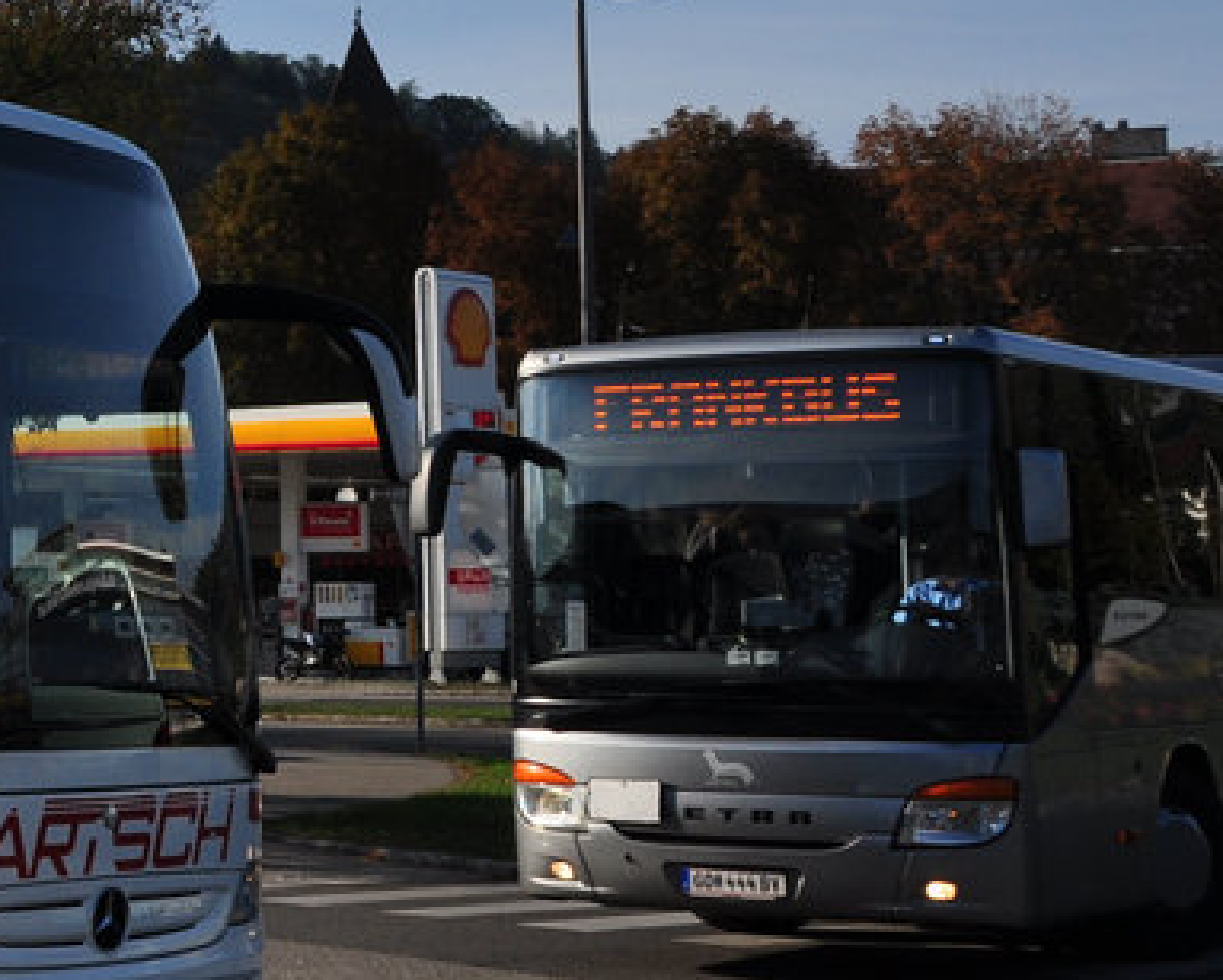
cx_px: -453
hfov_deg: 18.9
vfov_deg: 16.5
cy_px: 161
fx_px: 3350
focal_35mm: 92
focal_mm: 21
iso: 200
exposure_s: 1/400
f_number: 10
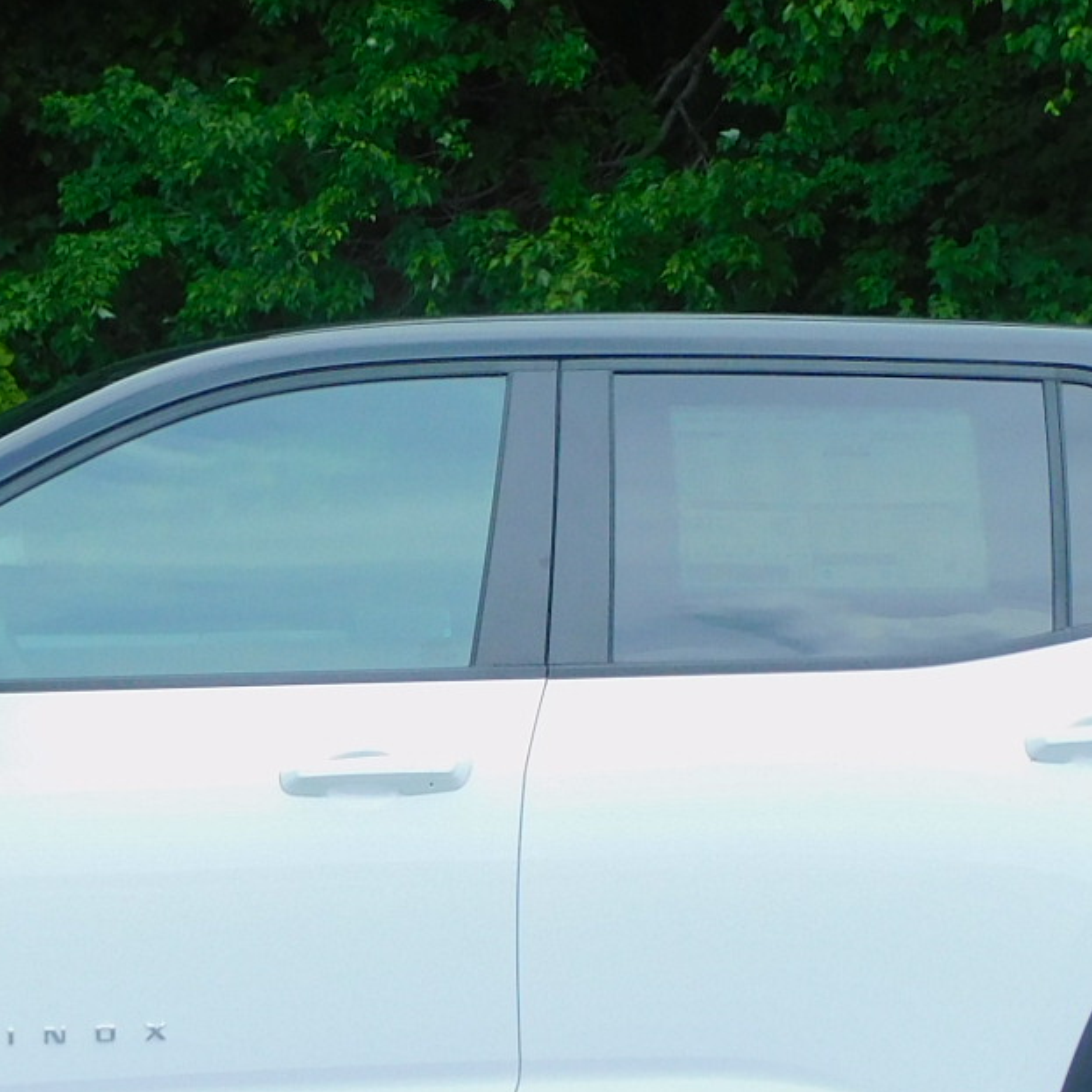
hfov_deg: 15.4
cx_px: 365
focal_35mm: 113
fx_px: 4033
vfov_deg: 15.4
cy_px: 815
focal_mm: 6.3
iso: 125
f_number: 3.8
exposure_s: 1/400
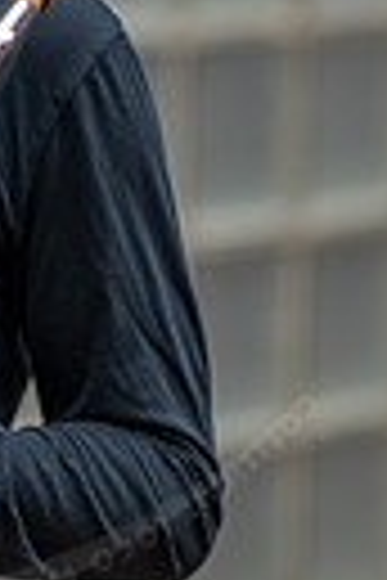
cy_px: 58
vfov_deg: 6.9
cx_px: -261
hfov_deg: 4.6
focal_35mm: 296
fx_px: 4773
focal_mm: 85
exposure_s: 1/320
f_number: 1.2
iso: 250
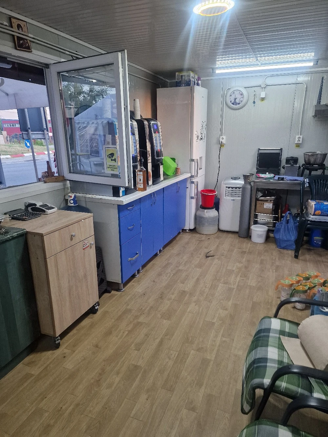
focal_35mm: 23
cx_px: 164
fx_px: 291
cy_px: 218
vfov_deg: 73.9
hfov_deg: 58.9
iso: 160
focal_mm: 6.4
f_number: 1.8
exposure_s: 1/100
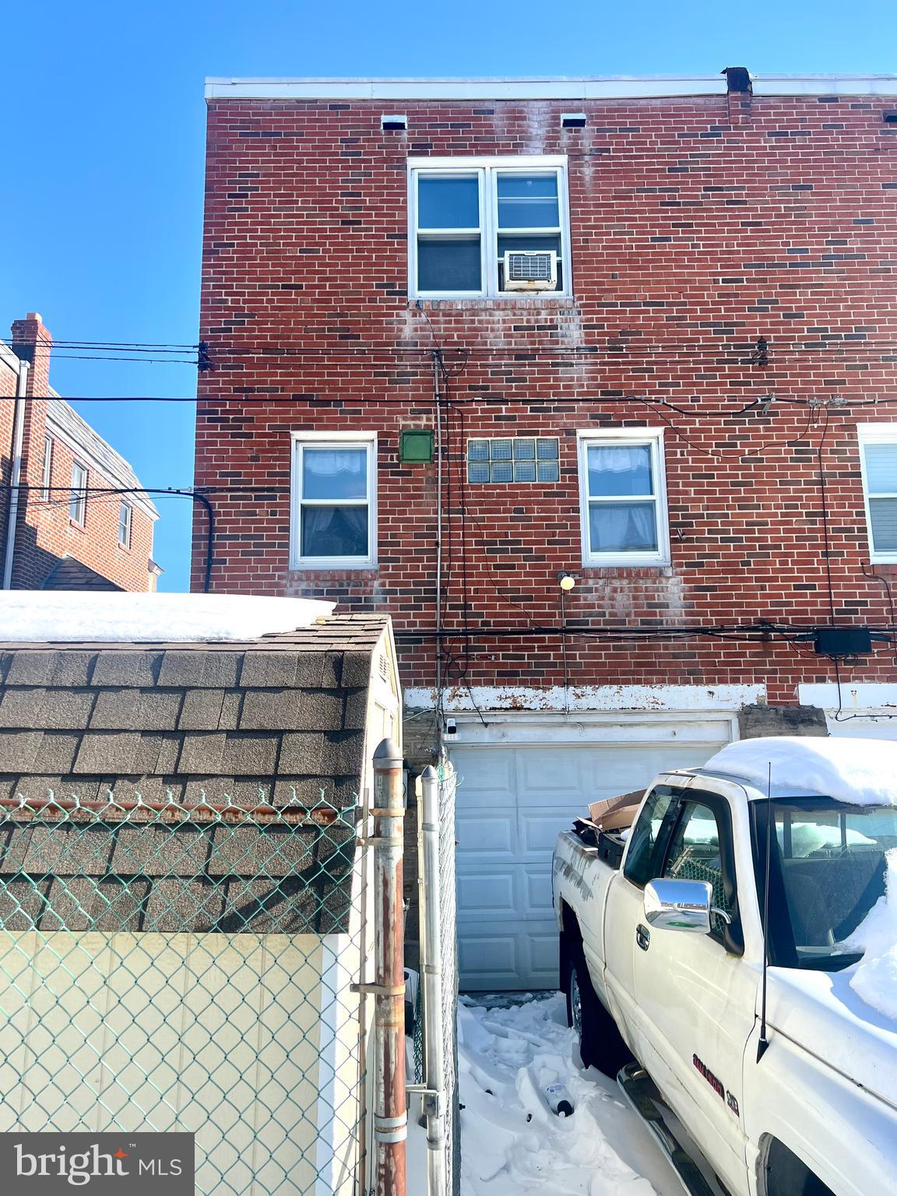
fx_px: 898
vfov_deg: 67.3
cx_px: 448
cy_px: 598
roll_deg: -0.2
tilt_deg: +11.0
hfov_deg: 53.1
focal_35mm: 26
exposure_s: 1/2123
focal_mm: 5.7
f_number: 1.5
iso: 50
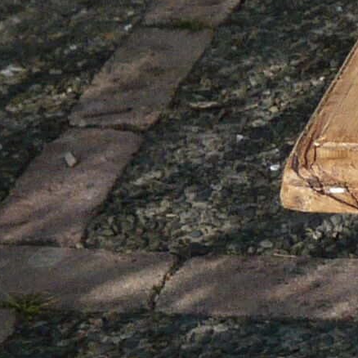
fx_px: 2469
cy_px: 124
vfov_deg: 8.3
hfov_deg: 7.3
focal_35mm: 211
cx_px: 1081
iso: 100
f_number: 9
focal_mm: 5.5
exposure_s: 1/125
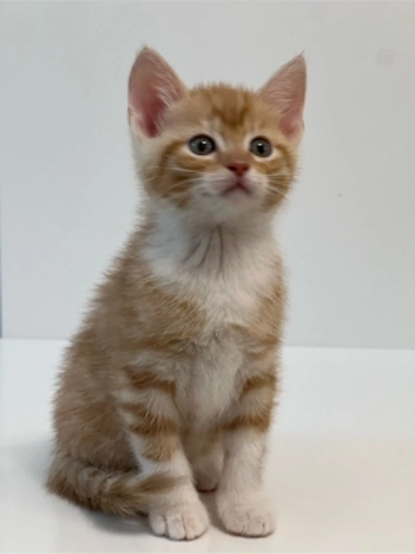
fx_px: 1231
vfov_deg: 25.3
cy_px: 277
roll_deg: +0.4
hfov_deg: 19.1
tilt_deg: -10.1
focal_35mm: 77
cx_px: 208
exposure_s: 1/50
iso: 200
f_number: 2.8
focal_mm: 9
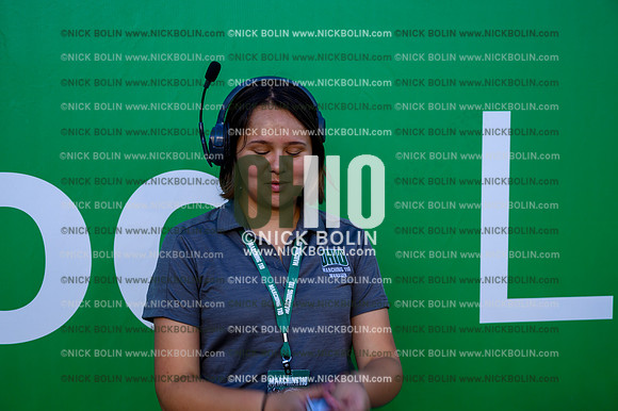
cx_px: 309
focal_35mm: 50
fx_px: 858
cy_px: 206
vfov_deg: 27.0
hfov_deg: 39.6
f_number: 4
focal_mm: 50
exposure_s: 1/50
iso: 100
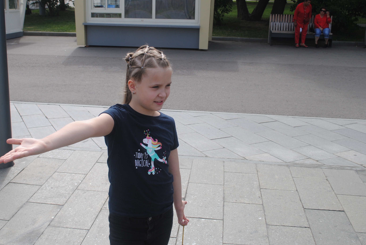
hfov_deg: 47.1
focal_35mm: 41
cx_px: 145
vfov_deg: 32.6
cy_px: 99
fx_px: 417
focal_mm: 22
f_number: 7.1
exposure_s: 1/200
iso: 100
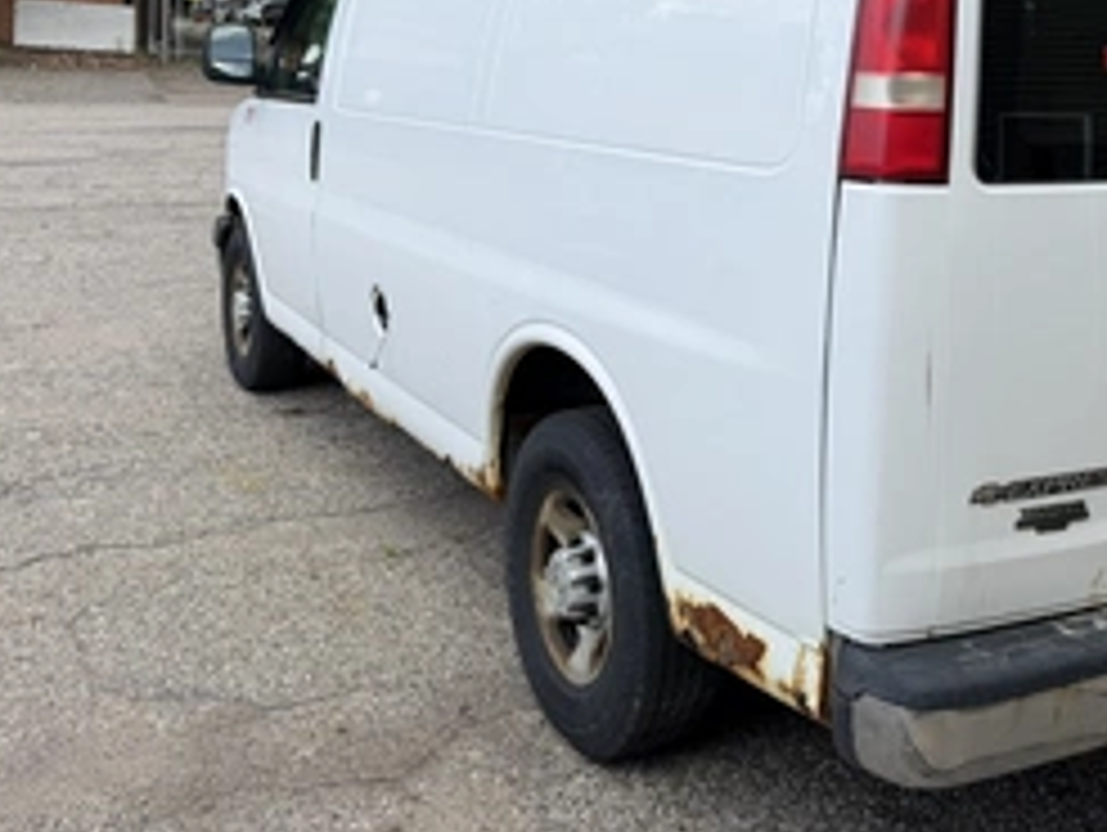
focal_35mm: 39
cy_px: 193
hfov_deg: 46.5
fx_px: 1248
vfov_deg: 35.9
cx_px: 796
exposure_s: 1/2169
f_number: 1.78
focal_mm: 6.76
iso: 80
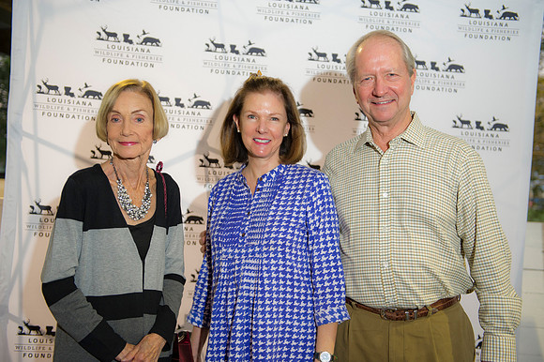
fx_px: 680
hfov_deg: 43.6
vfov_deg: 29.8
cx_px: 272
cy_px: 181
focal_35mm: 45
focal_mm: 45
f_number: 3.2
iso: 800
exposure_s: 1/100
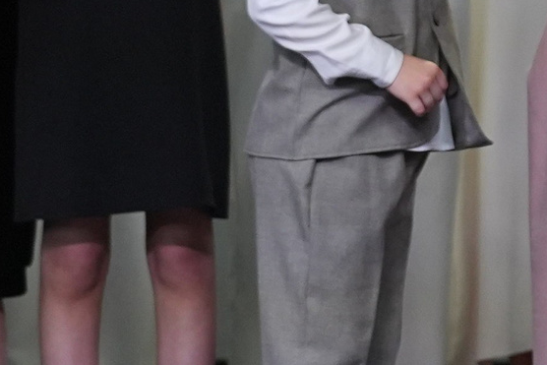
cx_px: 1154
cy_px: -201
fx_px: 11960
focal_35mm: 787
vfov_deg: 1.7
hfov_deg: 2.6
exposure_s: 1/250
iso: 1000
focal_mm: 114
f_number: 2.8
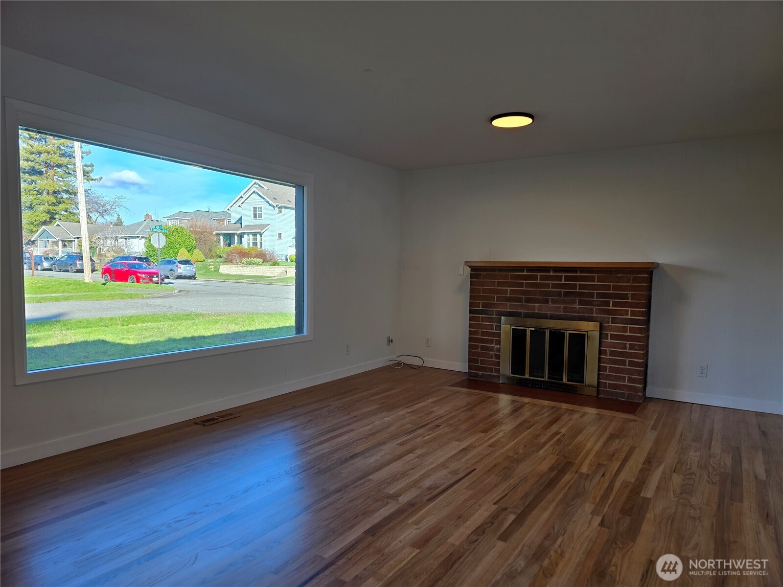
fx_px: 520
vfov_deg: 58.9
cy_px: 294
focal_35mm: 23
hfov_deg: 73.9
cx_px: 392
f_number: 1.7
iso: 16
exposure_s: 1/120
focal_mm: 6.3
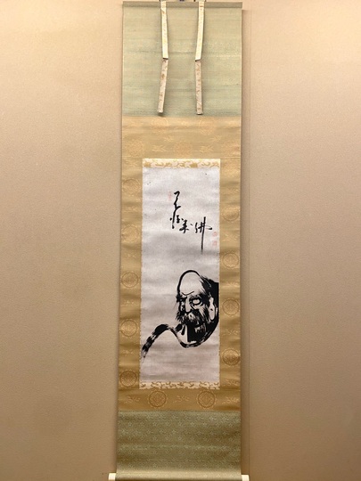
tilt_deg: +2.9
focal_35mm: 26
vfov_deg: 67.3
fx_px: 362
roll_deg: -0.4
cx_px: 180
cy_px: 240
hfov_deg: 53.1
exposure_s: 1/60
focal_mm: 4.25
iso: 160
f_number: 1.8
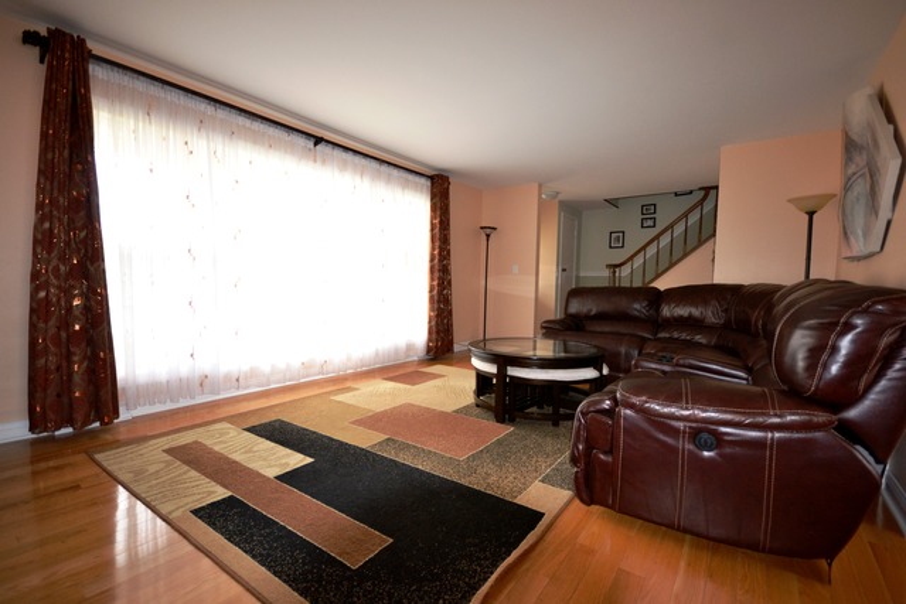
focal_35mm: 15
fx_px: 378
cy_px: 302
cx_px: 453
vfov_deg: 77.4
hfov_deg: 100.4
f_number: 4
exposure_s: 1/60
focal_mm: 10
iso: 560
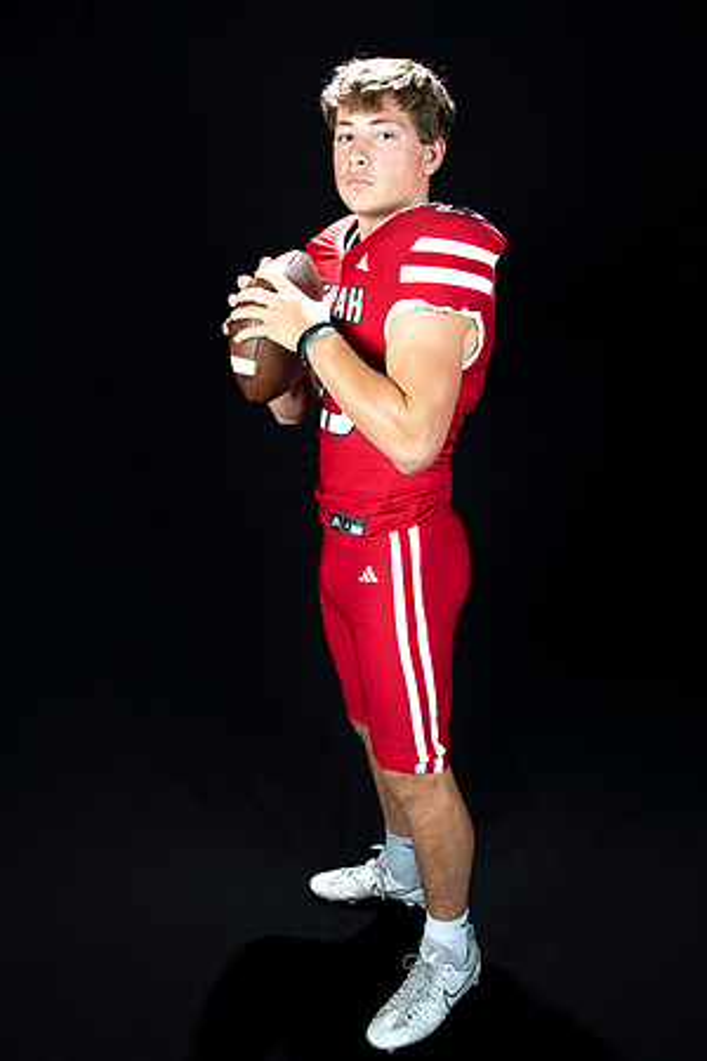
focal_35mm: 34
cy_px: 530
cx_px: 354
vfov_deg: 55.8
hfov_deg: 38.9
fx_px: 1002
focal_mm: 34
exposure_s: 1/160
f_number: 9
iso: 320
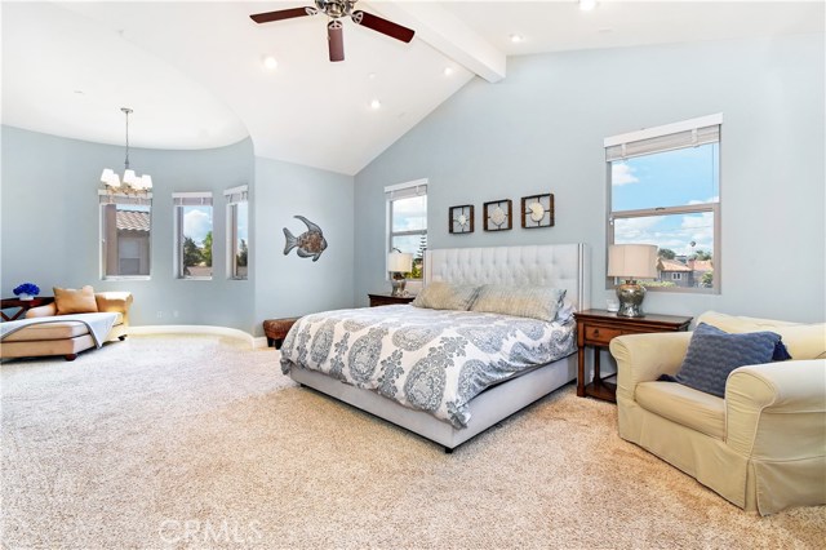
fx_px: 344
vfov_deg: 77.3
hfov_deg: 100.4
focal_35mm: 15
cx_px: 413
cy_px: 275
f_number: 20
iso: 1000
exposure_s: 1/250
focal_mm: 10
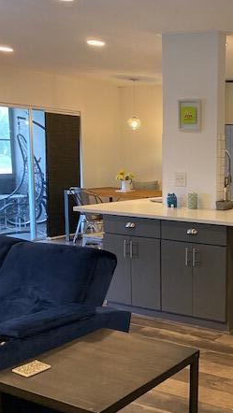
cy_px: 208
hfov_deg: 25.4
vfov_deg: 49.4
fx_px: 450
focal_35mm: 41
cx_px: 297
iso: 400
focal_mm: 4.25
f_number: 1.8
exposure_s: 1/40
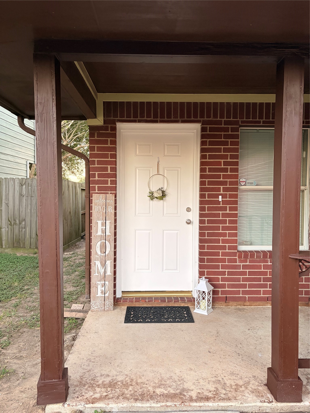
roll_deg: +0.8
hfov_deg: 53.1
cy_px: 206
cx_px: 155
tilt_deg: -2.4
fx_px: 310
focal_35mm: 26
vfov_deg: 67.3
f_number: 1.6
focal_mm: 5.96
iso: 320
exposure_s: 1/60
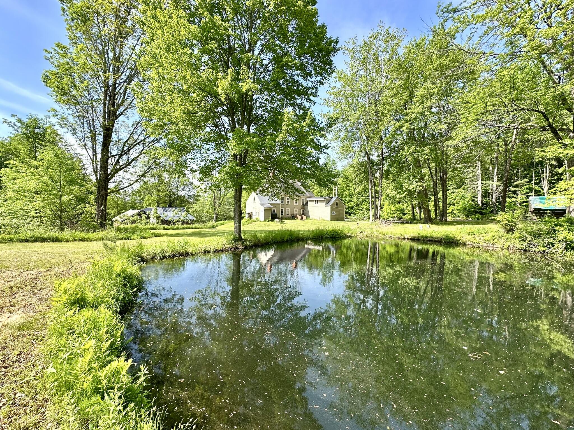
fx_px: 232
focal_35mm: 14
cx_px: 287
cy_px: 215
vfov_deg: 85.7
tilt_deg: -0.3
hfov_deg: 102.1
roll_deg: -0.1
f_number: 2.2
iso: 40
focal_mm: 2.22
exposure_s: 1/600
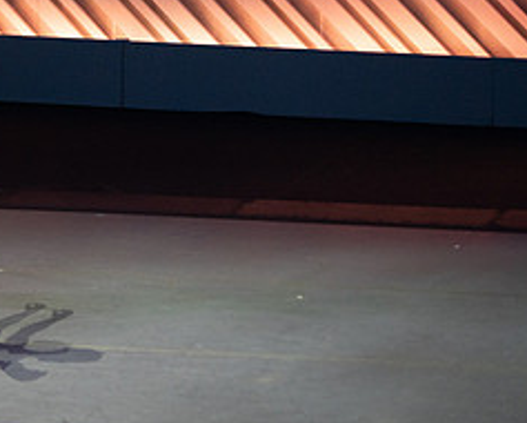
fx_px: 4090
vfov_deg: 5.9
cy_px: 26
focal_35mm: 262
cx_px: -82
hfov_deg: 7.3
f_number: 3.2
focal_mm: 114
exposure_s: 1/400
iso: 5000
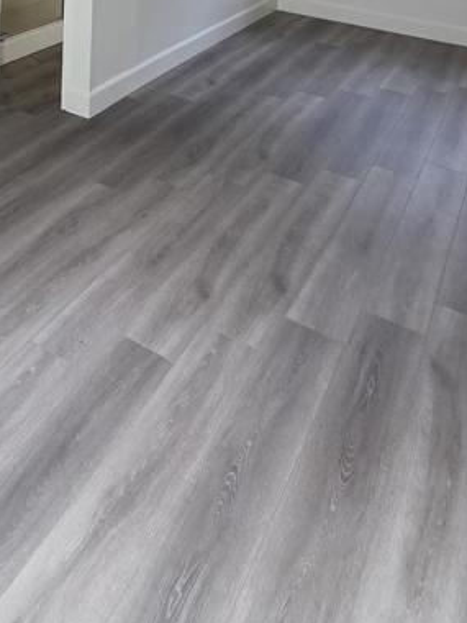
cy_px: -79
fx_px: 630
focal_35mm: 35
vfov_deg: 41.0
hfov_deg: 39.6
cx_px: 118
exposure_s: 1/60
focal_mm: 2.2
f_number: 1.9
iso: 160
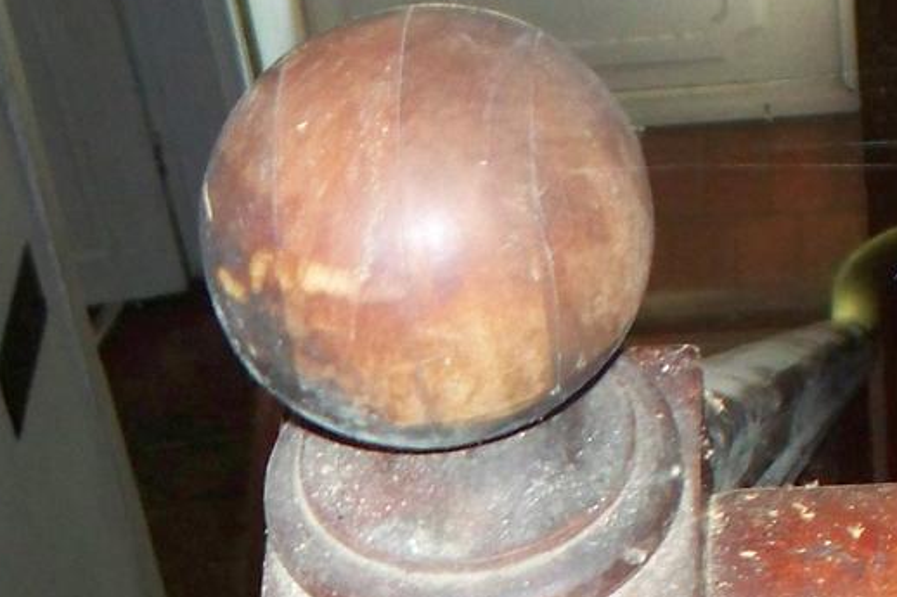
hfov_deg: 13.7
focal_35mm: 148
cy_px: 941
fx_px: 3686
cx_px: 0
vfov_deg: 9.0
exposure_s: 1/30
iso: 200
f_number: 2.8
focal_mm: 7.54
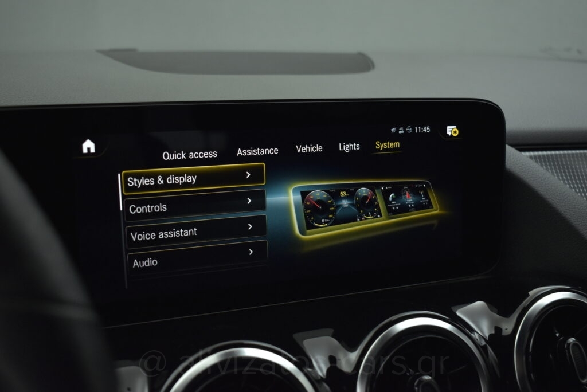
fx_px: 636
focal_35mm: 39
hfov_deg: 49.5
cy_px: 196
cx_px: 294
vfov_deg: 34.3
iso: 1600
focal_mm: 26
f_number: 4
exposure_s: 1/160
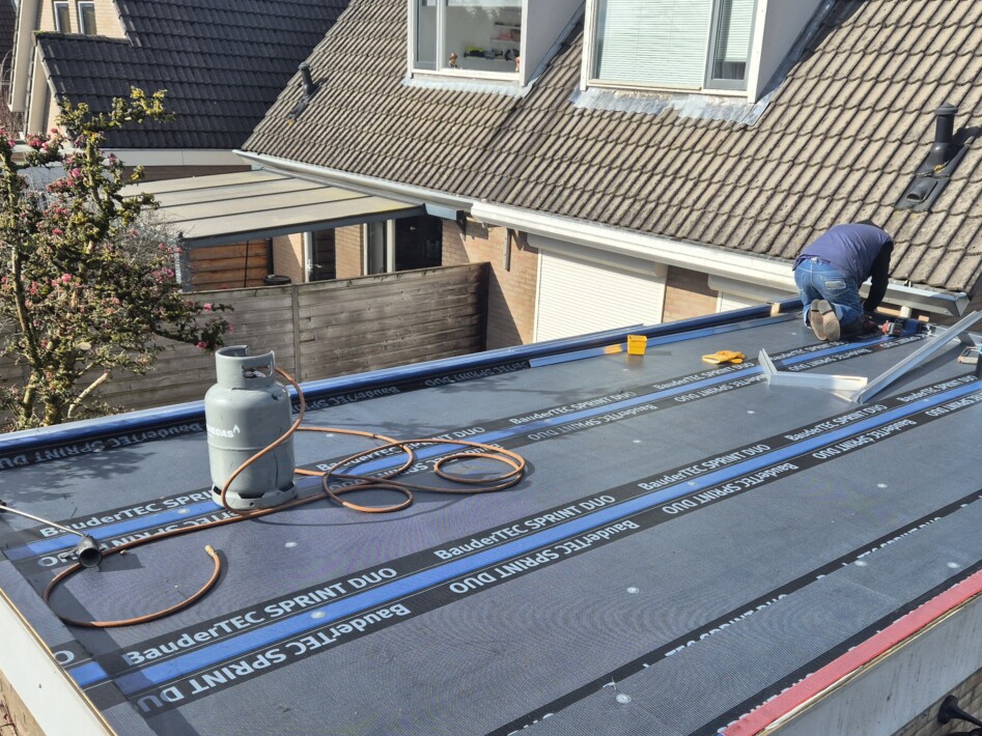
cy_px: 456
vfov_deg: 41.5
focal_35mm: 34
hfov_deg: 53.9
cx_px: 543
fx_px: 964
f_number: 1.8
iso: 25
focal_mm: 5.4
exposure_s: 1/1572
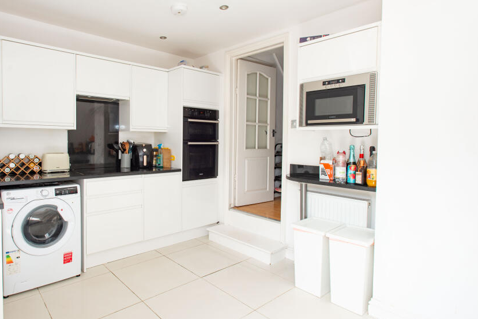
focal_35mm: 21
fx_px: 279
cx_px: 187
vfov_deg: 59.5
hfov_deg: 80.1
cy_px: 151
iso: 400
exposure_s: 1/40
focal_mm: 17
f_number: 8
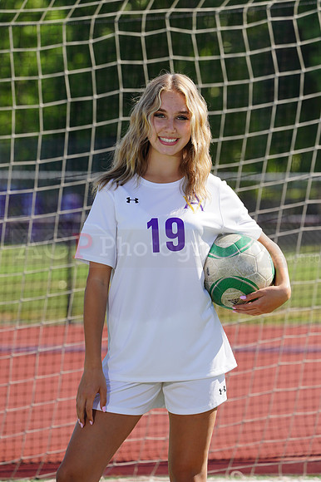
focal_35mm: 358
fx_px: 4794
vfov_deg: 5.8
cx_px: 160
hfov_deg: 3.8
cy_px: 241
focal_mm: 358
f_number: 11
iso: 200
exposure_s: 1/250
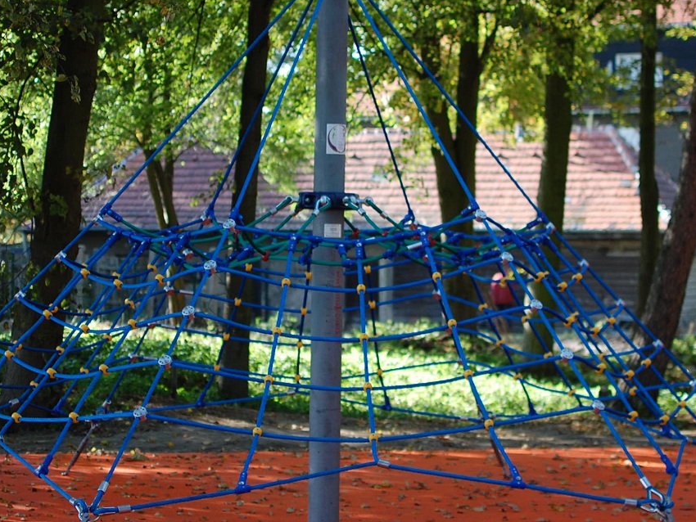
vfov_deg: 15.6
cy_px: 224
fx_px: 1909
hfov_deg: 20.7
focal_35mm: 95
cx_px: 326
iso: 200
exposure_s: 1/800
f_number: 1.8
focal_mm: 35
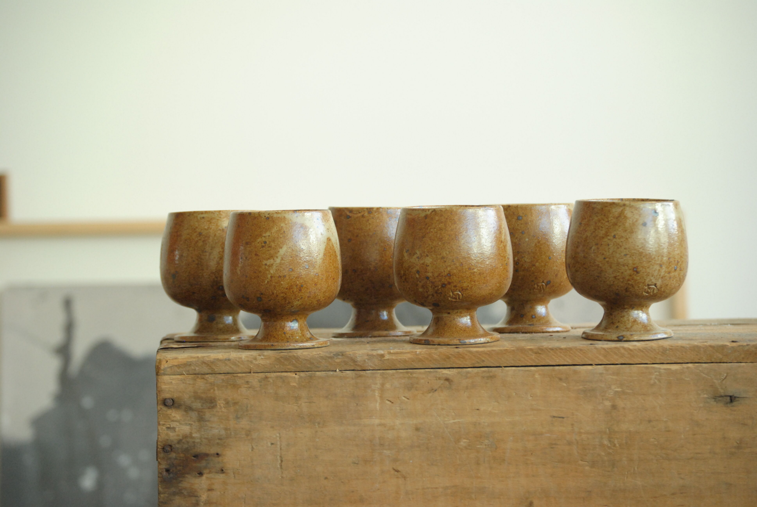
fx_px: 2368
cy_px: 254
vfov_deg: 12.2
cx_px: 378
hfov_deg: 18.2
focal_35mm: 112
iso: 800
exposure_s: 1/125
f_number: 4.2
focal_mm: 75
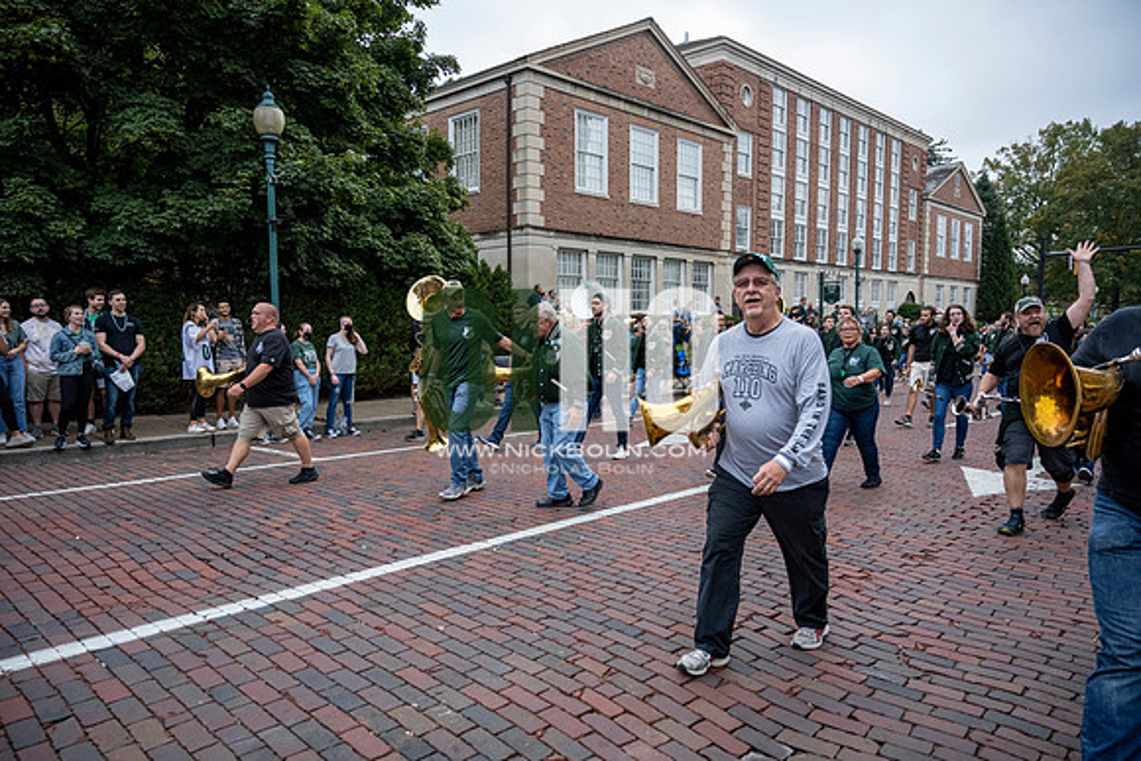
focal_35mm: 24
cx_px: 570
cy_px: 380
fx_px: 761
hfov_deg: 73.7
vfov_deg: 53.2
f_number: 4
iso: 1000
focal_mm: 24
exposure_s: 1/1600
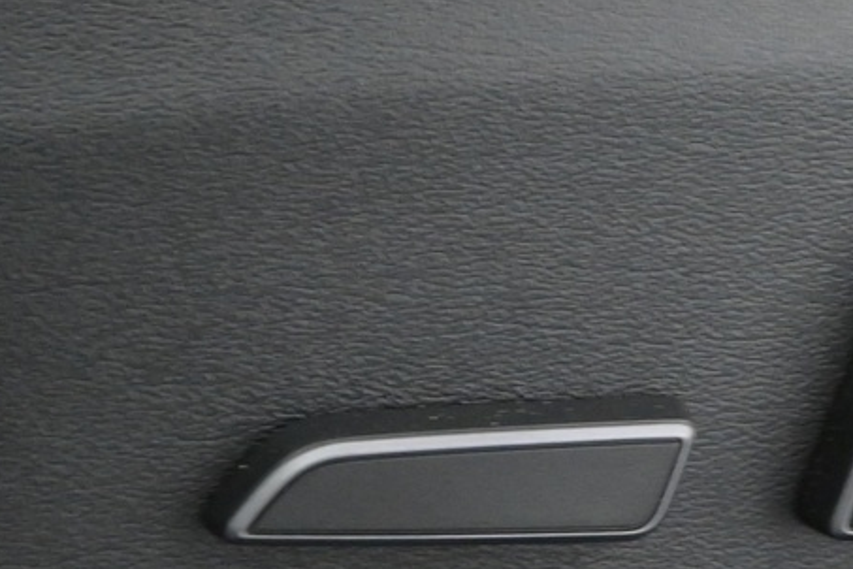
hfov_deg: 17.0
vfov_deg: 11.6
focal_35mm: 118
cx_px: 823
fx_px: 2796
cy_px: 377
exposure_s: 1/40
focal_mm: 22
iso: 3600
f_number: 4
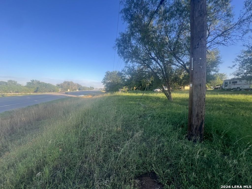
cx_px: 126
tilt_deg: -4.0
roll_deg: -0.5
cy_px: 94
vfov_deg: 89.9
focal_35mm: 13
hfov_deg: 106.2
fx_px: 95
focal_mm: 1.57
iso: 32
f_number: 1.8
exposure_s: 1/241
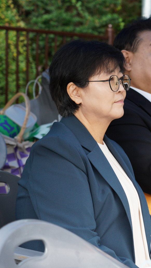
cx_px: 201
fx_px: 755
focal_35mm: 106
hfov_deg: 11.1
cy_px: 144
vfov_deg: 20.2
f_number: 4.5
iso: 1250
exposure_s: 1/125
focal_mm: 58
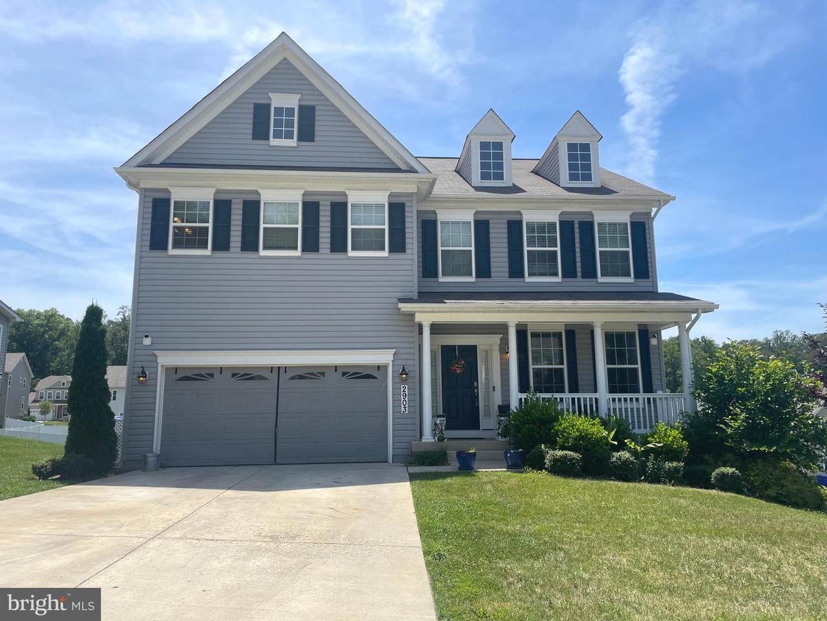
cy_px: 310
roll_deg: +1.2
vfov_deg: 53.1
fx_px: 621
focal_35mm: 26
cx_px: 414
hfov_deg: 67.3
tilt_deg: +11.0
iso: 32
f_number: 1.6
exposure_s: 1/3861
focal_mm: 4.2
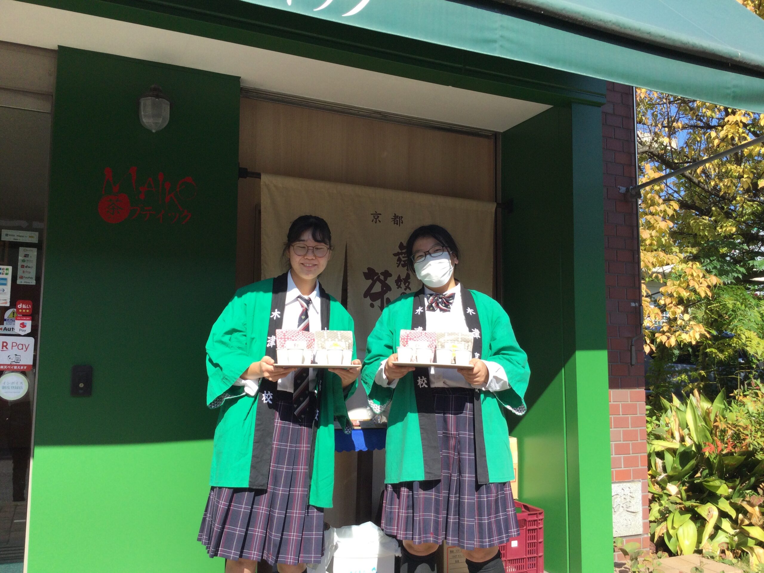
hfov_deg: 58.4
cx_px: 382
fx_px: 684
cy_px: 286
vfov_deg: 45.4
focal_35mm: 31
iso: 25
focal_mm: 3.3
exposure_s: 1/631
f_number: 2.4
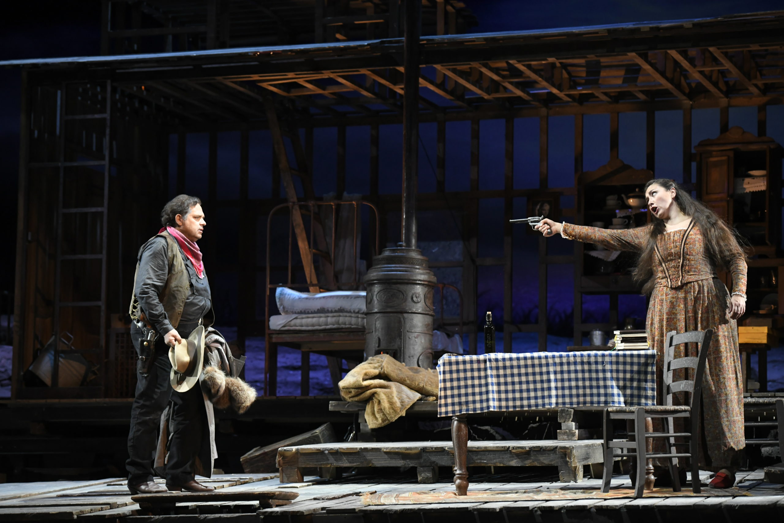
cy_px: 262
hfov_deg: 18.6
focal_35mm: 110
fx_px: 2396
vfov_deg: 12.5
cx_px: 392
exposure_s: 1/200
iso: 3200
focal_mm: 110
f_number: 4
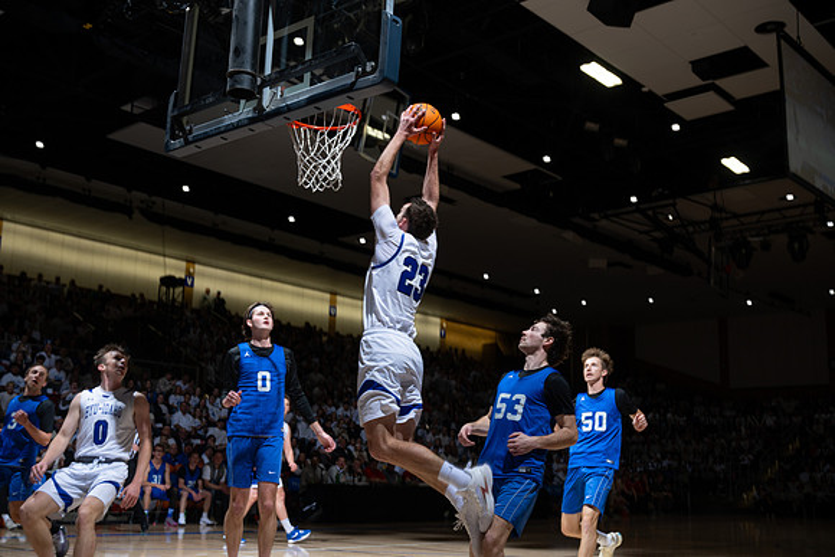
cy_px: 278
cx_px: 418
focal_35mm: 40
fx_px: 928
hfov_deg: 48.4
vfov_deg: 33.4
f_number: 6.3
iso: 100
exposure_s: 1/60
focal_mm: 40
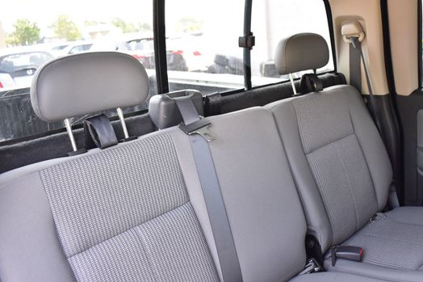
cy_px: 136
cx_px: 252
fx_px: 388
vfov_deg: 39.9
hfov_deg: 56.8
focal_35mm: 33
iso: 900
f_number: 4
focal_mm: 18
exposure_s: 1/125
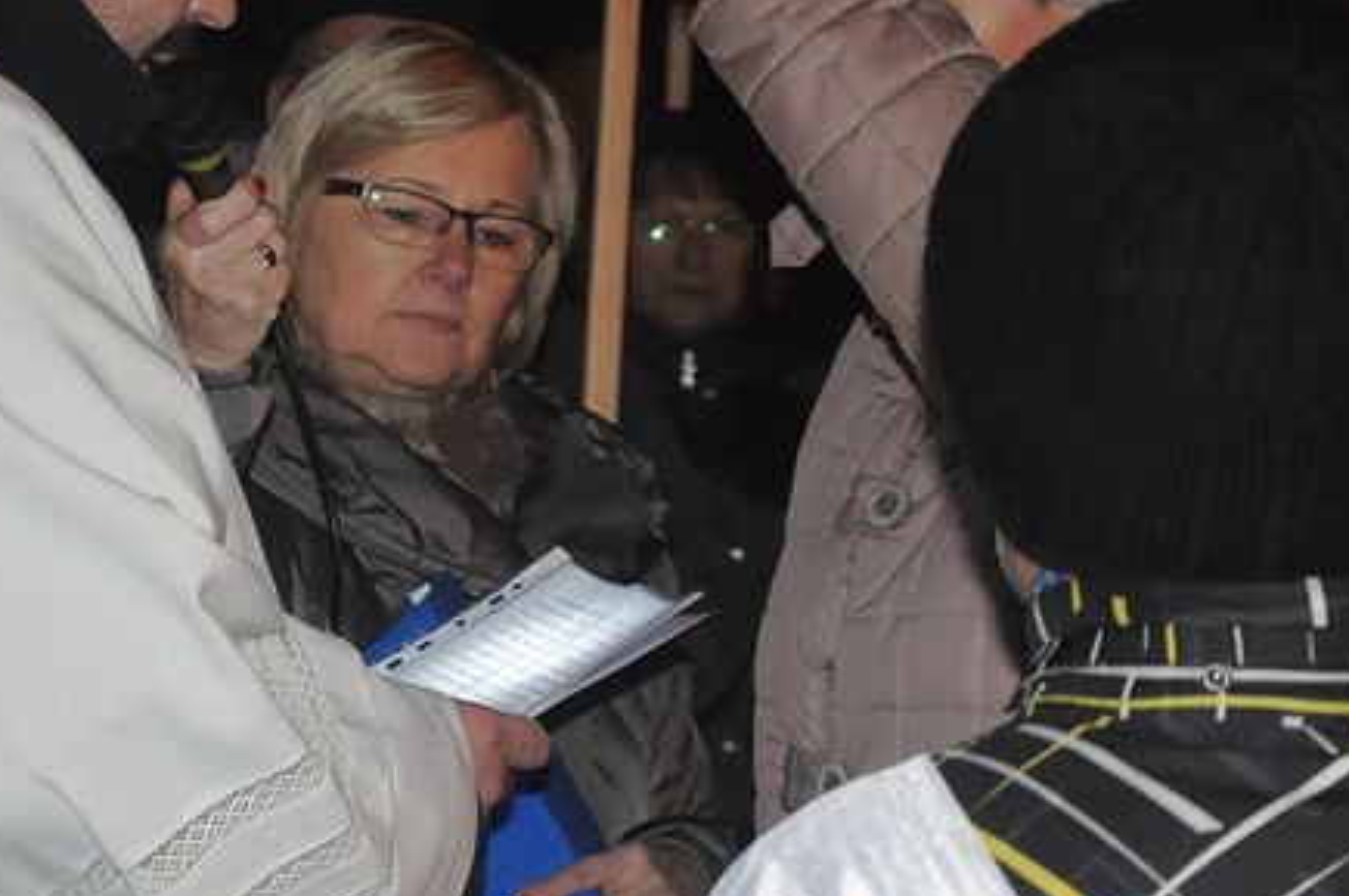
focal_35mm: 132
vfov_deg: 10.3
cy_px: 228
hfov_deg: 15.5
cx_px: 279
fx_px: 4940
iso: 2000
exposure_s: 1/60
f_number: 5
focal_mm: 45
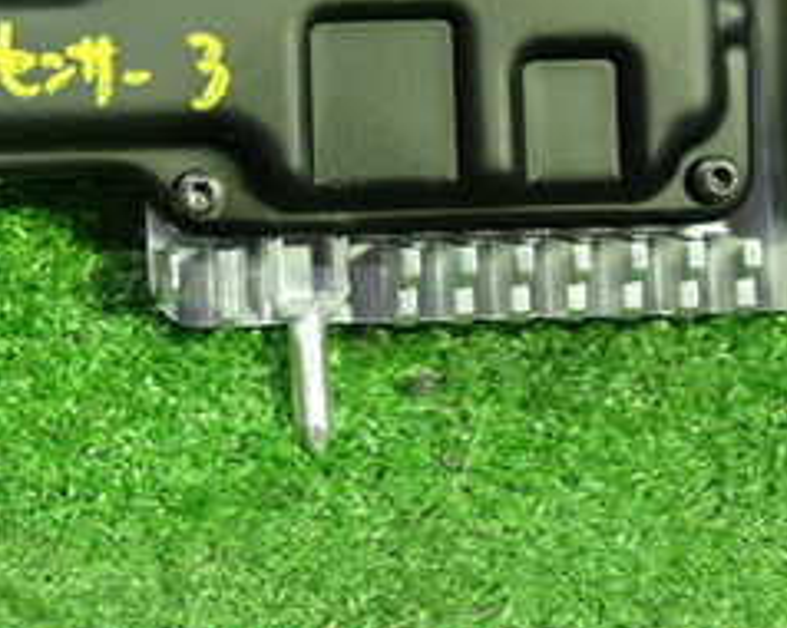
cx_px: -17
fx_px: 2351
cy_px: -33
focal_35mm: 101
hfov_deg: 18.5
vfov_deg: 14.9
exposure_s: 1/40
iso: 640
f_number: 2.8
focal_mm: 7.31
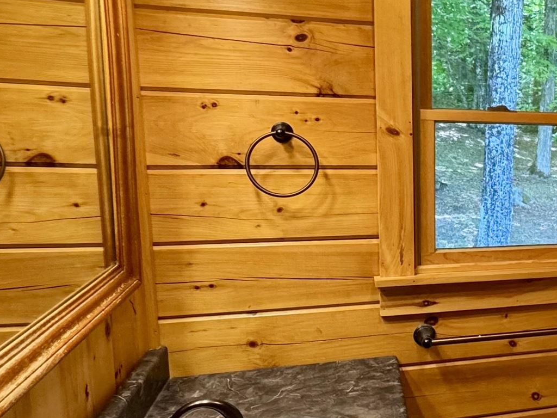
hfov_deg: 37.8
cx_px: 604
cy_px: 216
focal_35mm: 42
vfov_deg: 34.3
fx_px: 676
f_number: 2.2
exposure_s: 1/120
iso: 320
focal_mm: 2.22
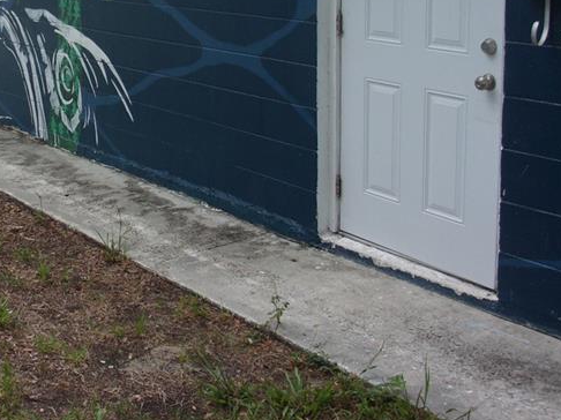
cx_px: 105
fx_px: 956
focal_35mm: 59
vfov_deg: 24.4
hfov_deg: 31.8
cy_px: 76
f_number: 3.9
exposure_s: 1/200
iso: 80
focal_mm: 5.1
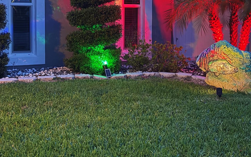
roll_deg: -0.2
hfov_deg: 30.6
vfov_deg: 19.3
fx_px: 458
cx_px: 146
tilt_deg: -3.8
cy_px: 38
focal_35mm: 67
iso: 640
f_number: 1.78
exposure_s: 1/5
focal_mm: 6.76
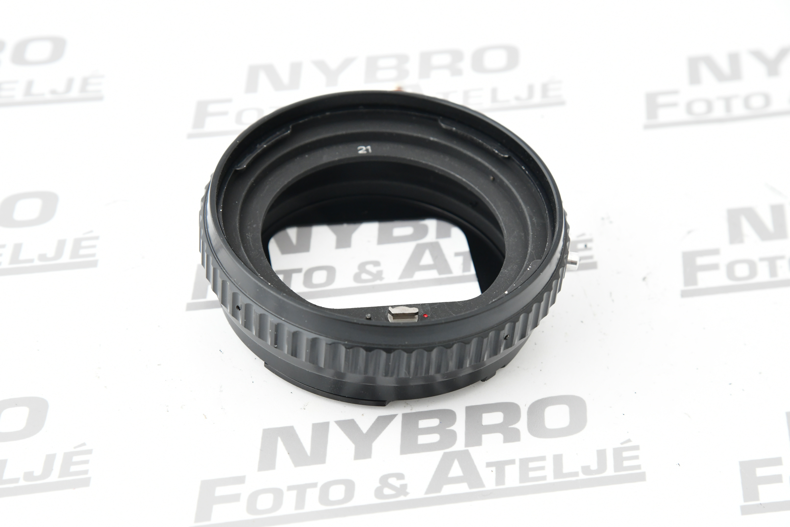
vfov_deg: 11.4
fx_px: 2633
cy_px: 264
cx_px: 395
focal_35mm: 120
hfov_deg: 17.1
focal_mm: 120
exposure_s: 1/60
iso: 2000
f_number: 10
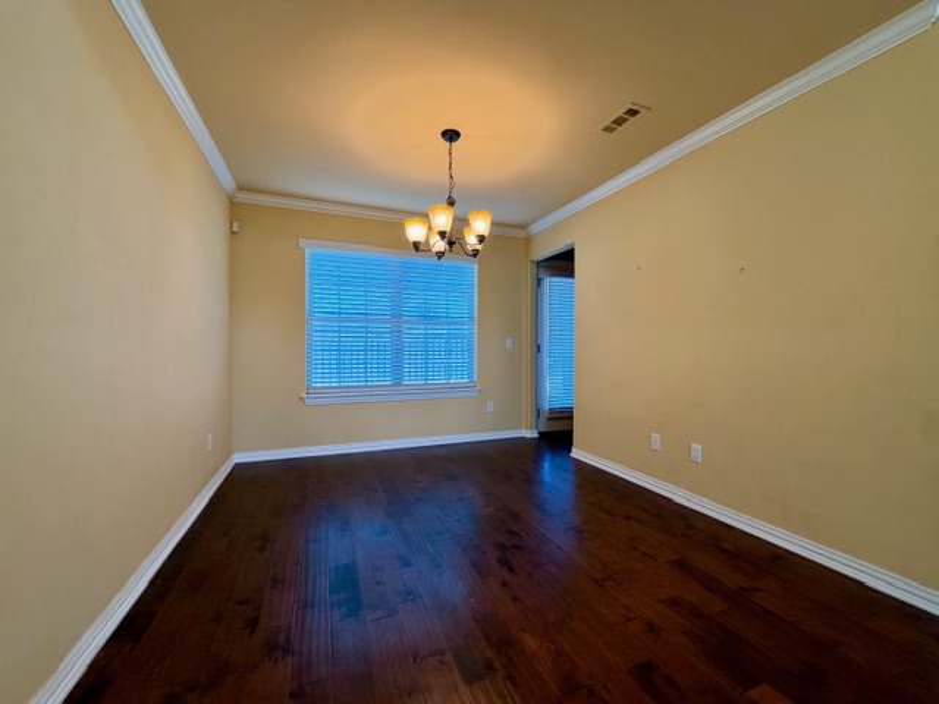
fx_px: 380
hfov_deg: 102.1
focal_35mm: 14
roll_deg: +0.2
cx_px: 470
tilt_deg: -0.3
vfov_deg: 85.7
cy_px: 352
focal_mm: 2.22
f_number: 2.2
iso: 320
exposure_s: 1/120
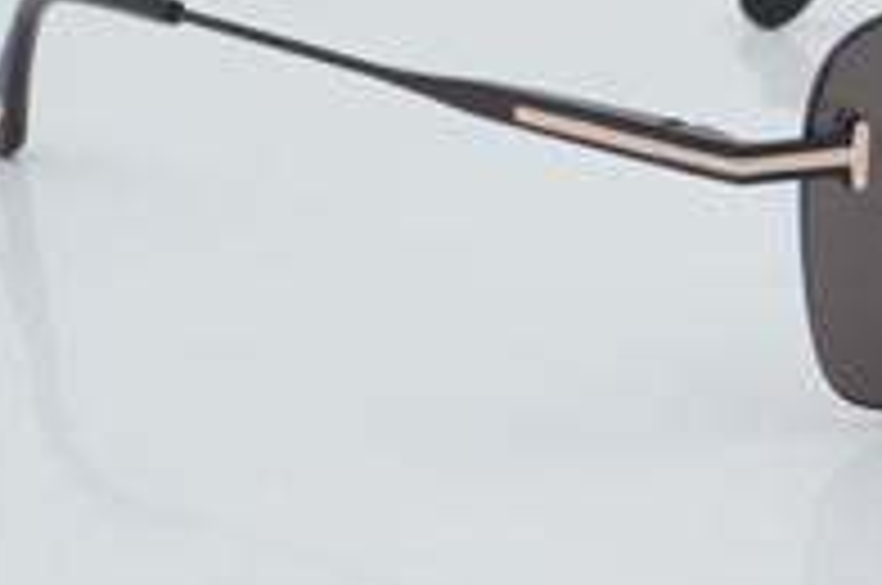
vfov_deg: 8.9
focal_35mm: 153
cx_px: 868
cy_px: 130
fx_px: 3742
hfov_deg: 13.3
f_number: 29
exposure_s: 1/4
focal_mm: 50
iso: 100
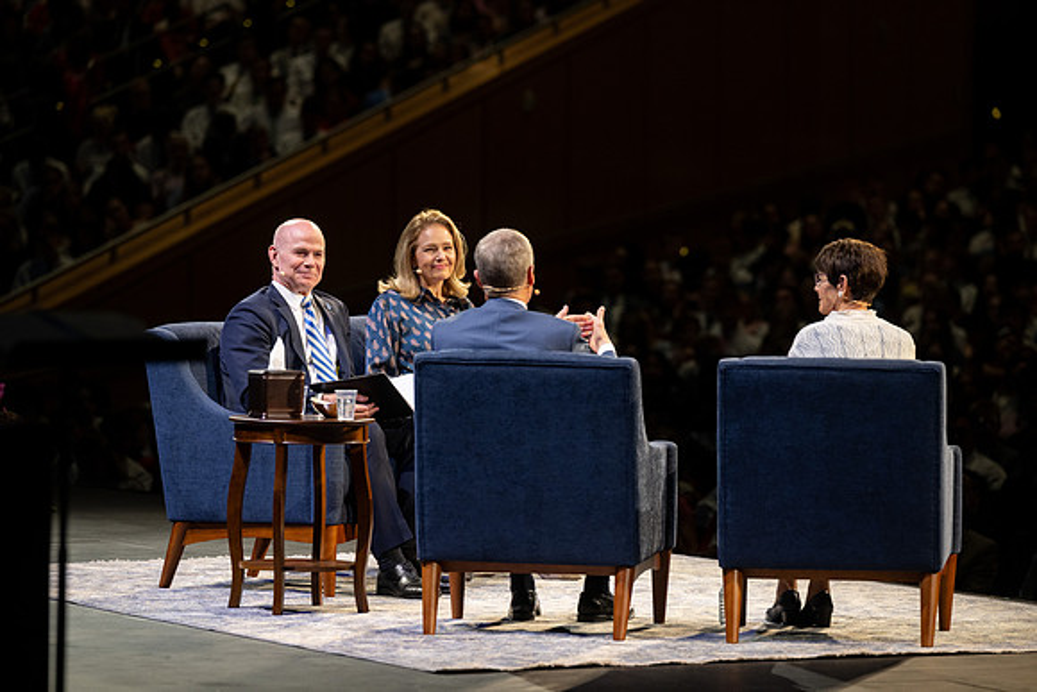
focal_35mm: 200
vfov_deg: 6.9
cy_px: 346
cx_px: 518
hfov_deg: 10.3
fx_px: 5762
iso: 640
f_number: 4
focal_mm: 200
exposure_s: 1/125
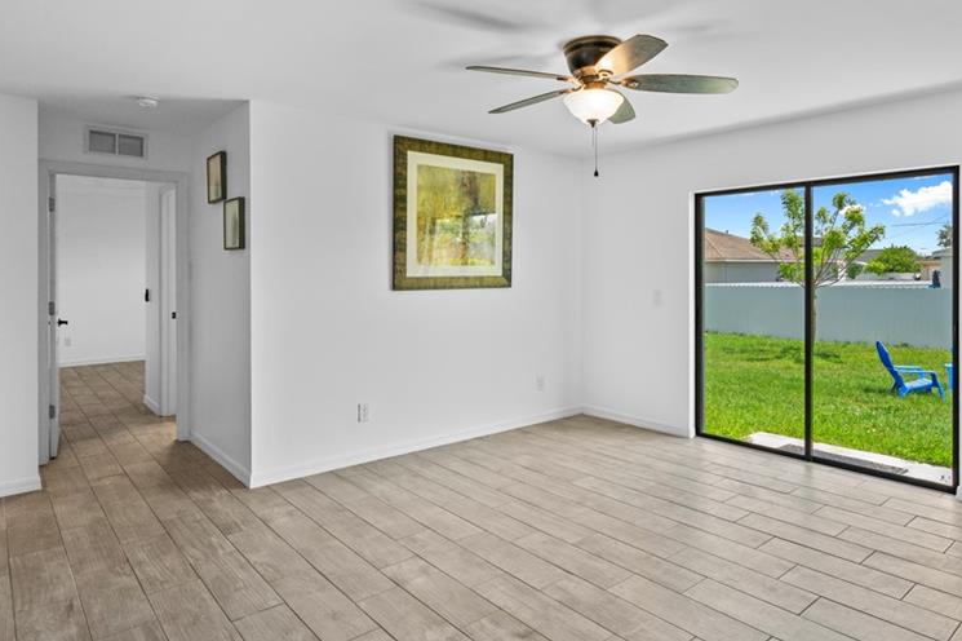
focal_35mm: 22
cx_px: 511
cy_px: 265
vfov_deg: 56.8
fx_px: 588
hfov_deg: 78.5
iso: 400
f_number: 8
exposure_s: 1/100
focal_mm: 16
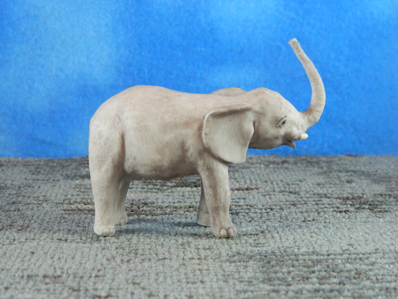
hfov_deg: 23.3
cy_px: 150
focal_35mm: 84
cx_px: 199
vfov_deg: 17.6
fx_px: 966
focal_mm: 15.1
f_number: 4.2
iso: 400
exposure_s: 1/20
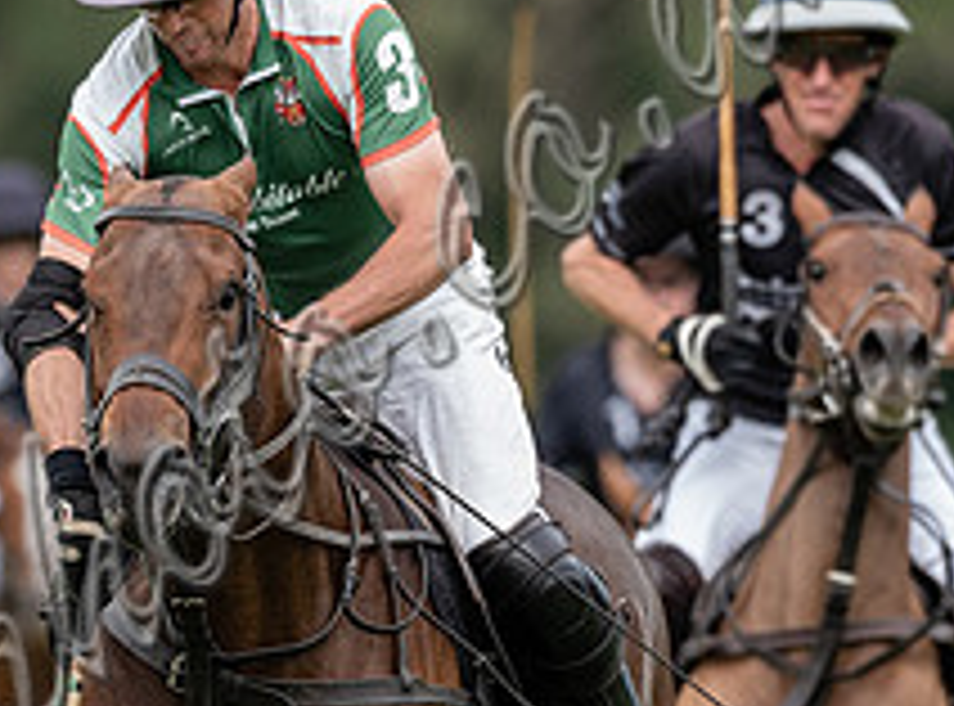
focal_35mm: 1662
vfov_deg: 0.9
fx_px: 45597
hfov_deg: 1.2
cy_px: 700
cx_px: 386
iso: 1000
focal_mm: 500
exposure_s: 1/2500
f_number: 4.5
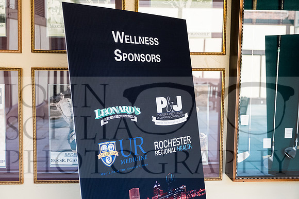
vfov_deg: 31.6
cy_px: 100
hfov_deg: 45.9
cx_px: 150
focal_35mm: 42
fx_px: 353
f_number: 3.2
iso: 800
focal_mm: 26.5
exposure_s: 1/125
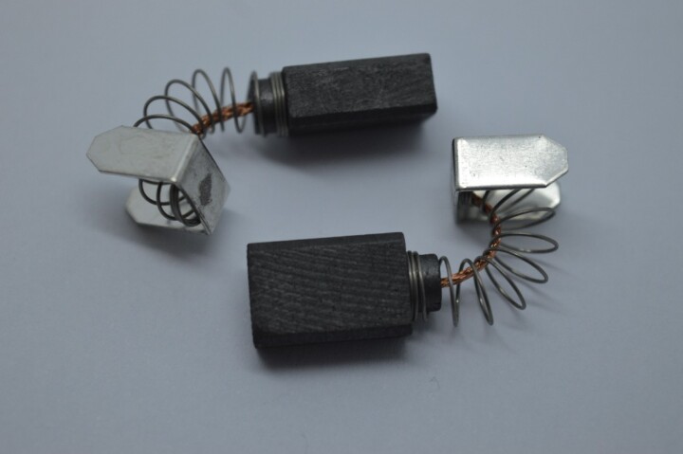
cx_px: 342
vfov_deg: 16.5
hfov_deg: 24.6
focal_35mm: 82
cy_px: 227
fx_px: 1564
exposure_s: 1/125
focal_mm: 55
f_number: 5.6
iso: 280
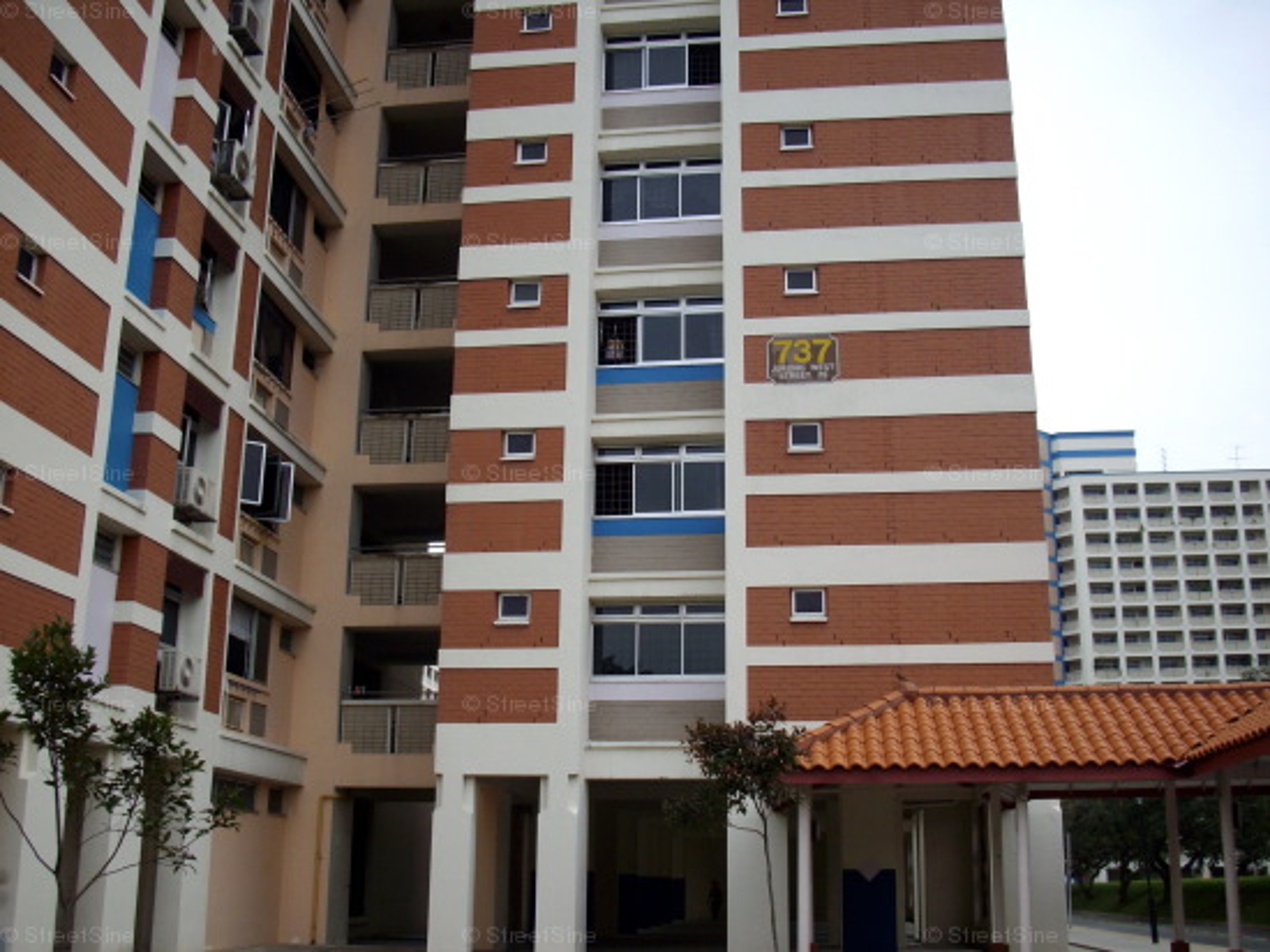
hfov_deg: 50.2
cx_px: 635
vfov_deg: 38.6
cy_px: 476
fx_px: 1357
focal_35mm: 37
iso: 80
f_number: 5.6
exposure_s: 1/160
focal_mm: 6.2
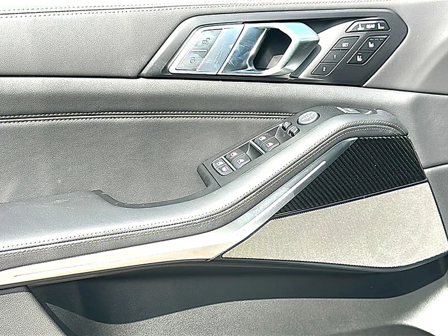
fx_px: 647
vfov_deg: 29.1
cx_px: 224
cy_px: 168
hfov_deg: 38.2
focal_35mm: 50
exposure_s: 1/1134
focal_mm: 6.86
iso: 80
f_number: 1.78
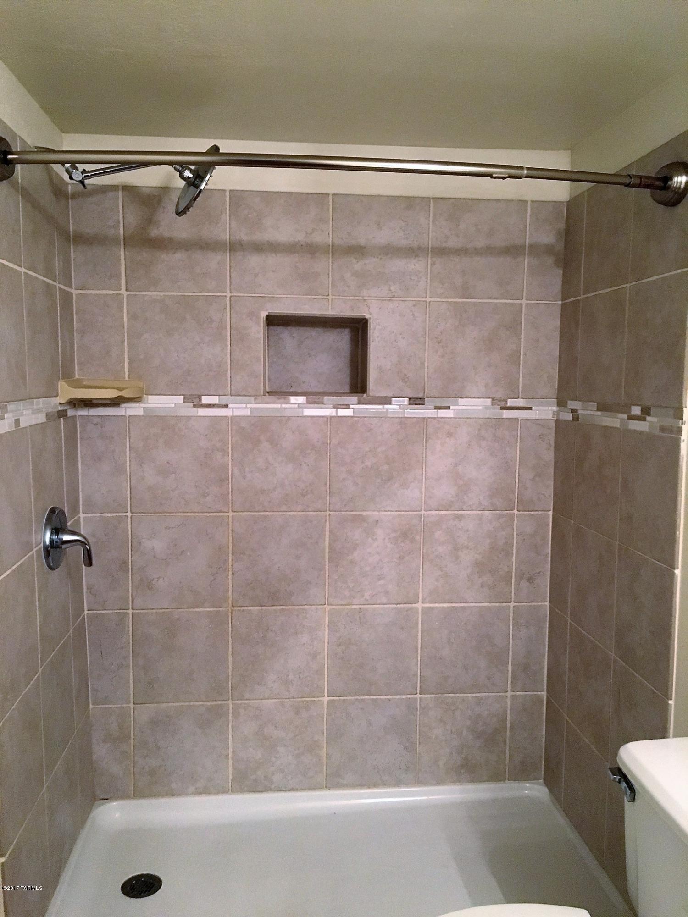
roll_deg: +0.4
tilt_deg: -5.9
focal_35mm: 29
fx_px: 769
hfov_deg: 48.2
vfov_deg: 61.7
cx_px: 344
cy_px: 458
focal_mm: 4.15
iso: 200
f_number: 2.2
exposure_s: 1/30
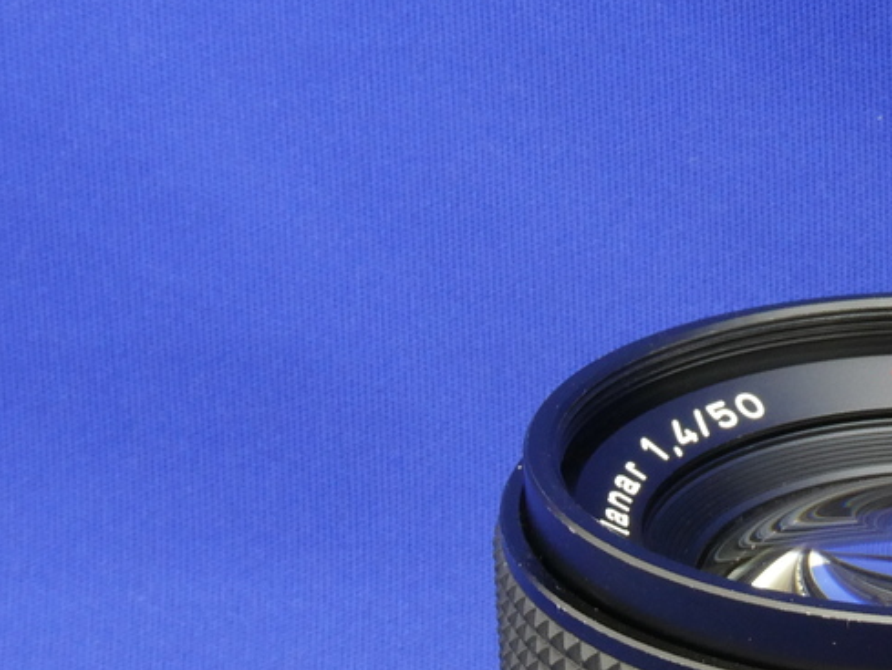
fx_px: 2784
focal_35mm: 108
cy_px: 694
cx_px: 938
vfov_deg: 13.5
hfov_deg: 17.7
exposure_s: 1
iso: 200
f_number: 8
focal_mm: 7.8
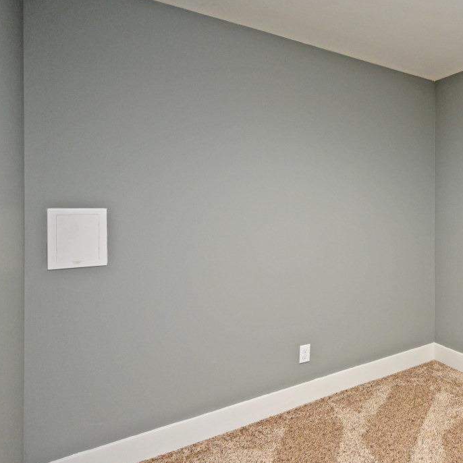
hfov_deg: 50.3
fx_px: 393
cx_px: 456
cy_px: 205
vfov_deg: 60.8
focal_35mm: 26
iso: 900
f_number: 4
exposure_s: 1/60
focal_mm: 14
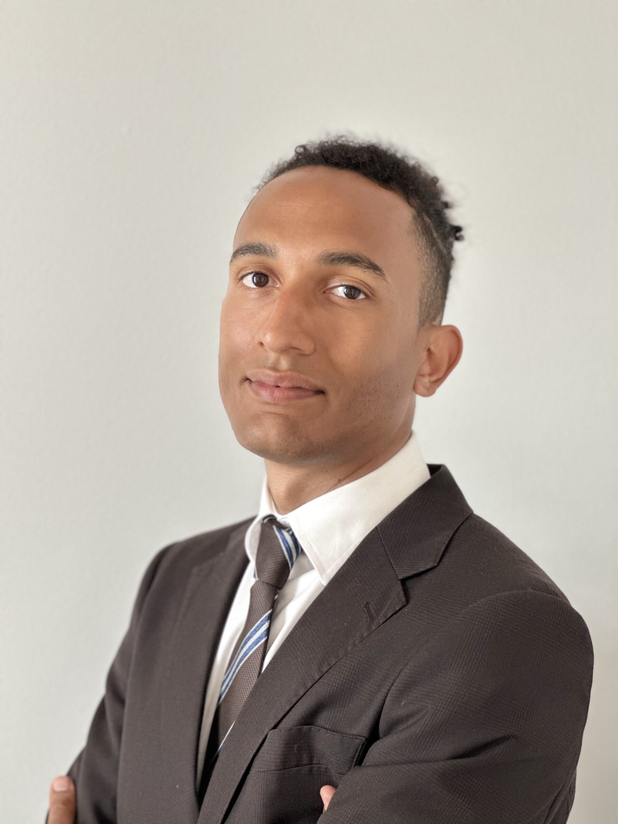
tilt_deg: +0.0
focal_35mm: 77
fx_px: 1833
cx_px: 309
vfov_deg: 25.3
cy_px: 412
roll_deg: -1.0
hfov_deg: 19.1
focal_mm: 9
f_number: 2.8
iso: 250
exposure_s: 1/73
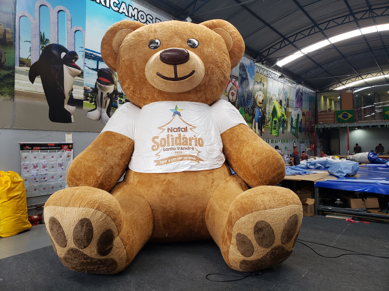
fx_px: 292
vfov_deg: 53.1
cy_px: 146
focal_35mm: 26
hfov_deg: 67.3
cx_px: 194
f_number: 2.4
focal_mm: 4.3
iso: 80
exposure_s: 1/50
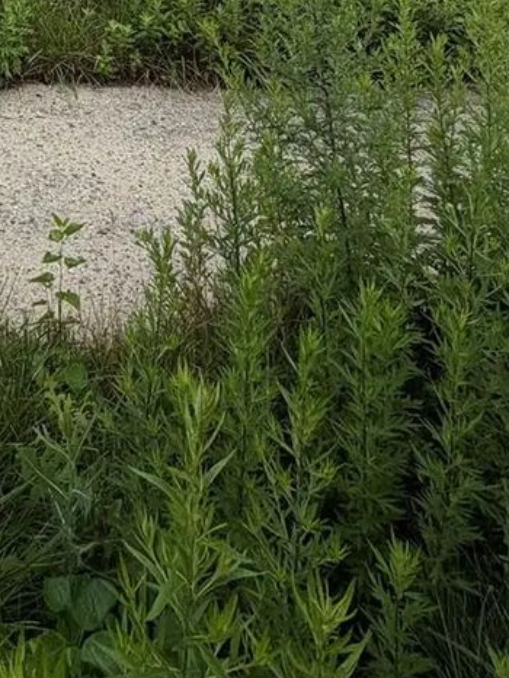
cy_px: -242
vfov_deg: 32.1
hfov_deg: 31.8
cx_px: -25
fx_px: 803
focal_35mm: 41
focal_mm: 2.22
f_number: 2.2
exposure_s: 1/770
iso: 25
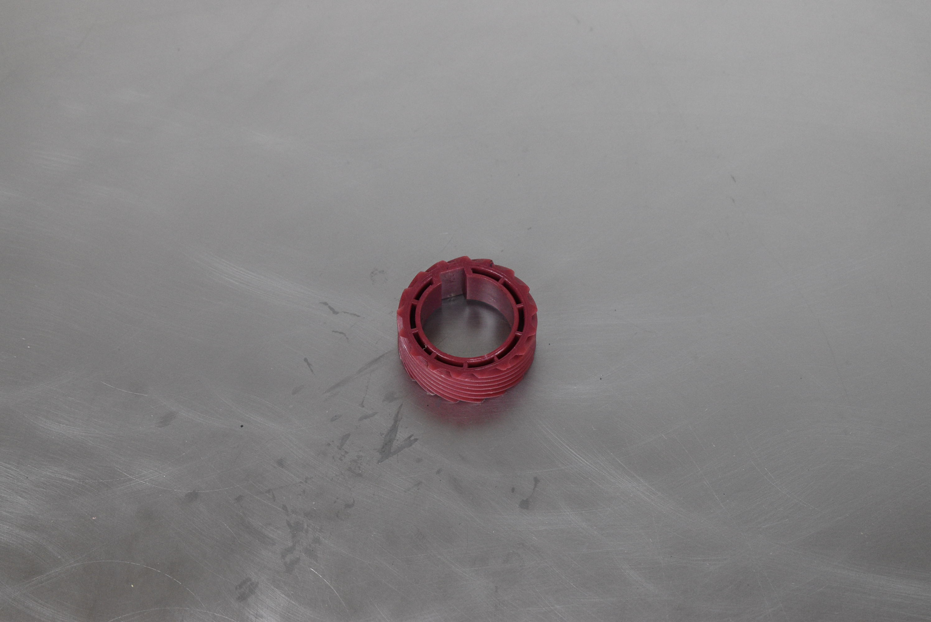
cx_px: 466
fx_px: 2135
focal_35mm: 82
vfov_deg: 16.6
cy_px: 311
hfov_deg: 24.6
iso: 1250
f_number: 6.3
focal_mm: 55
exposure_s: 1/160
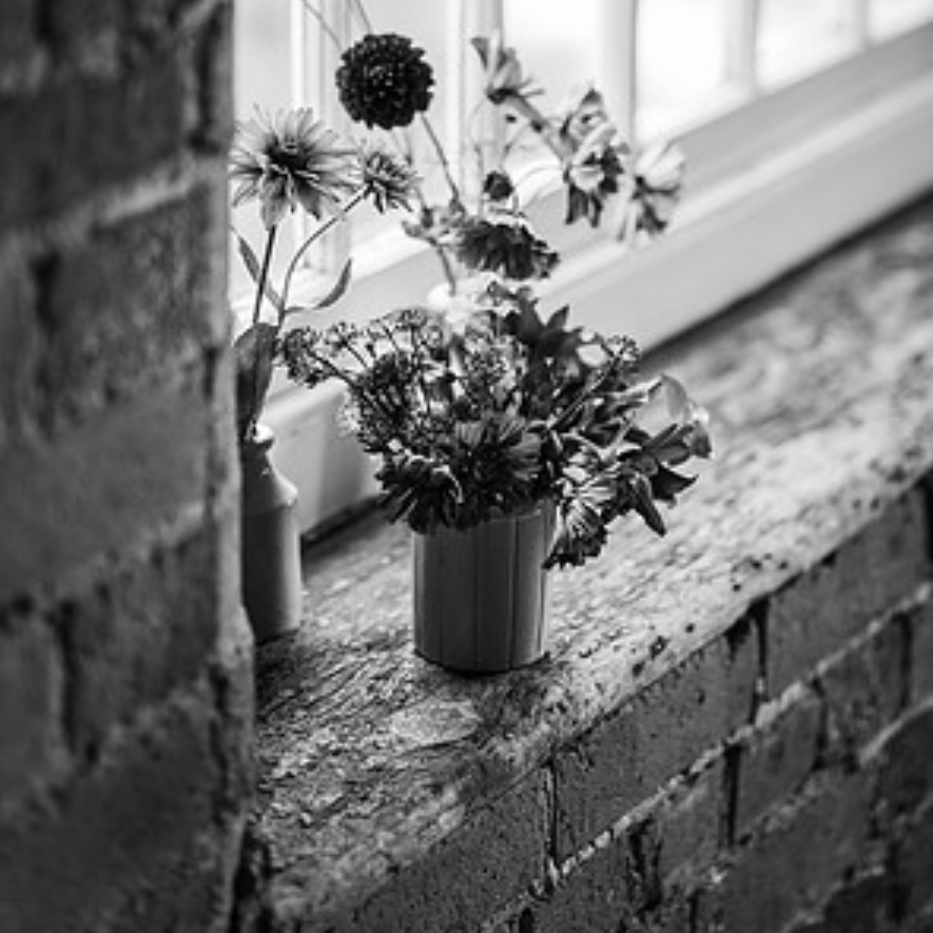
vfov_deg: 15.8
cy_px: 228
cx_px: 470
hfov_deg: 15.8
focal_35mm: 110
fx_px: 3354
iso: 200
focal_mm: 85
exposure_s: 1/200
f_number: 2
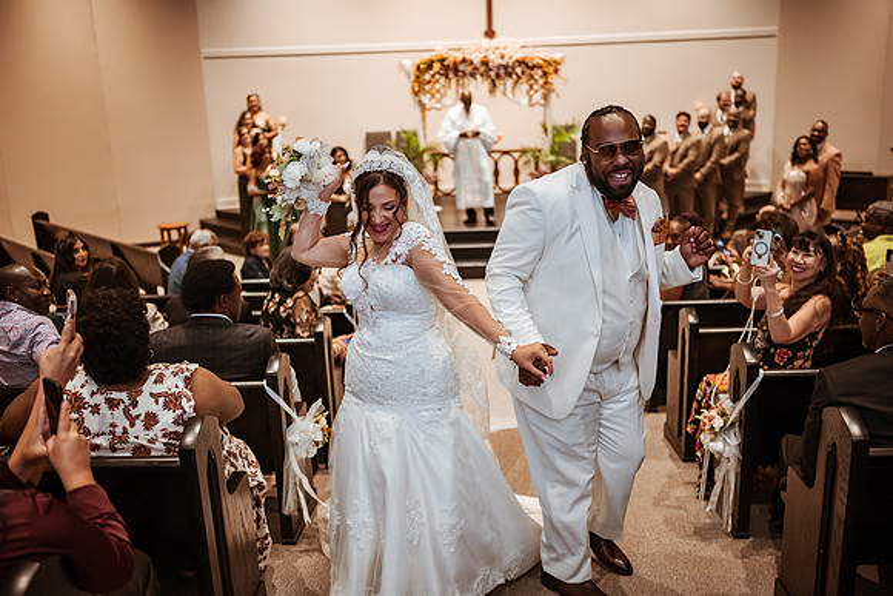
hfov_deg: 54.4
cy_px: 298
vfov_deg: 37.9
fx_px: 868
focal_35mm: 35
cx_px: 446
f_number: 1.8
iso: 1000
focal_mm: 35
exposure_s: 1/500
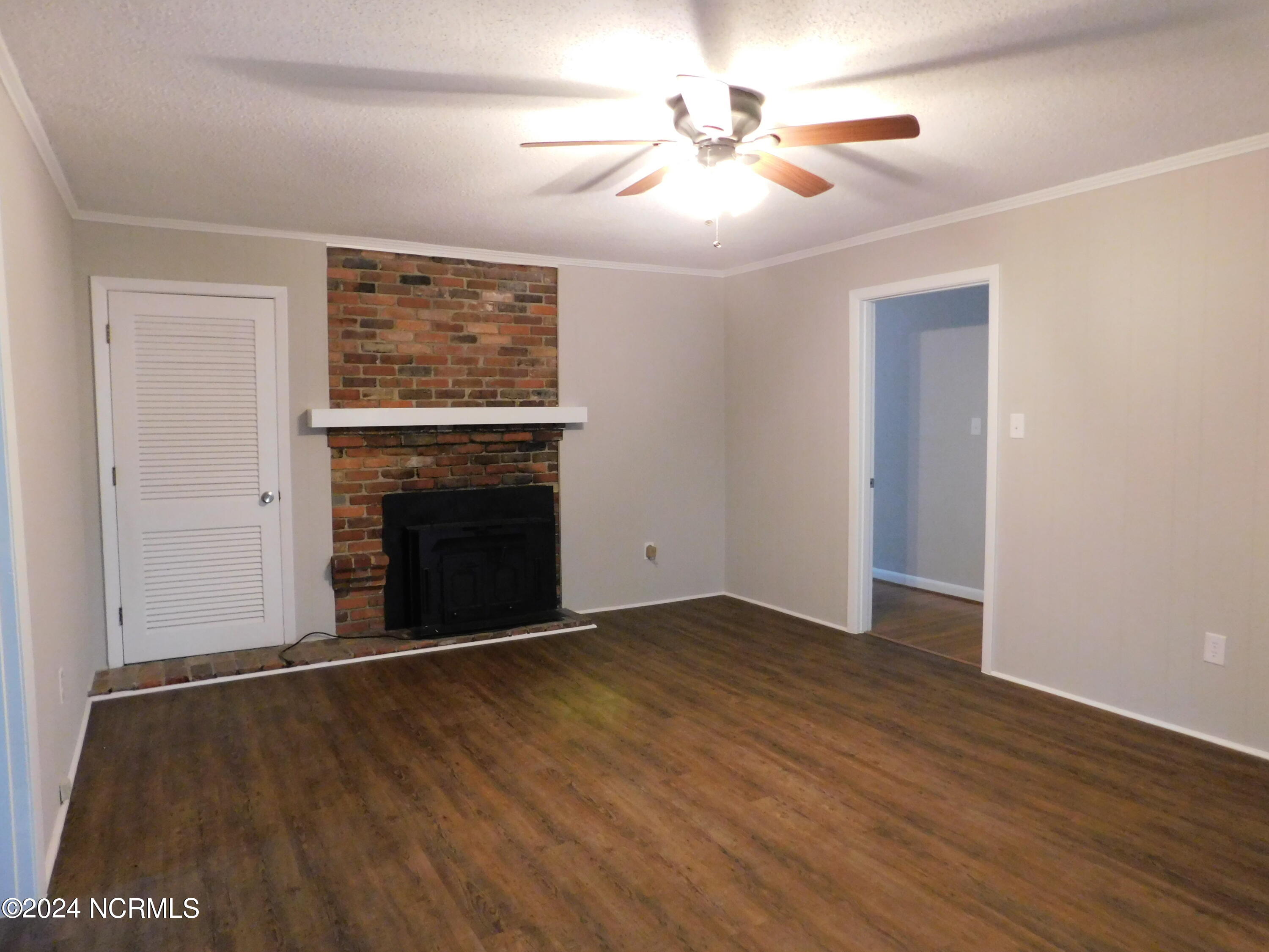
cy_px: 476
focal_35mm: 23
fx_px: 843
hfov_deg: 73.9
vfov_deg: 58.9
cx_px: 634
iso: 560
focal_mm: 4
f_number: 3
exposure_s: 1/8
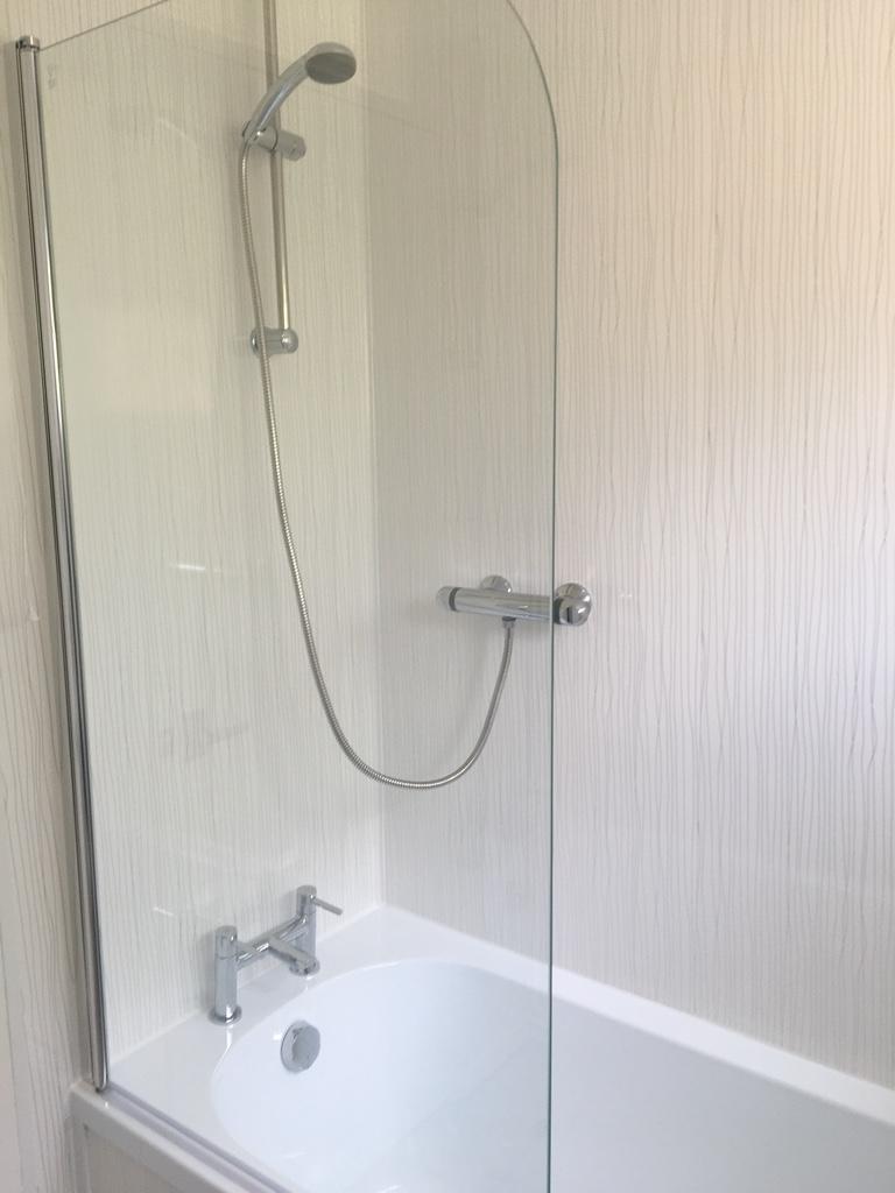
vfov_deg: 61.7
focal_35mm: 29
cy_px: 596
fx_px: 1000
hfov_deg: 48.2
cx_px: 448
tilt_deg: -8.3
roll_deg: +0.2
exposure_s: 1/50
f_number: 2.2
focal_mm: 4.15
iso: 32
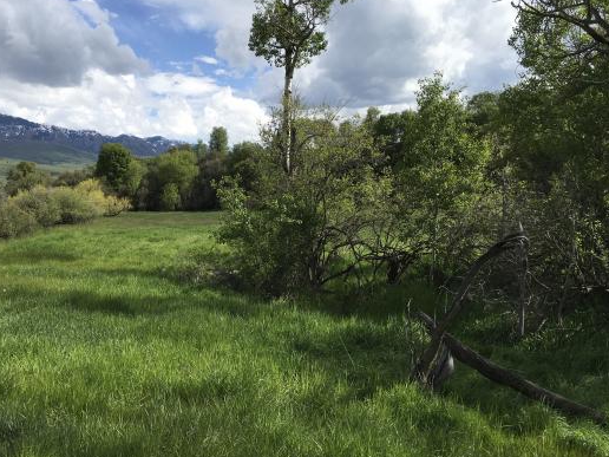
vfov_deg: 39.5
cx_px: 254
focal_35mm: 36
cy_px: 275
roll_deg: -1.5
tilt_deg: -5.1
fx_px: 633
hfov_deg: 51.1
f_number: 2.2
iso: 25
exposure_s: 1/1350
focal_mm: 4.15
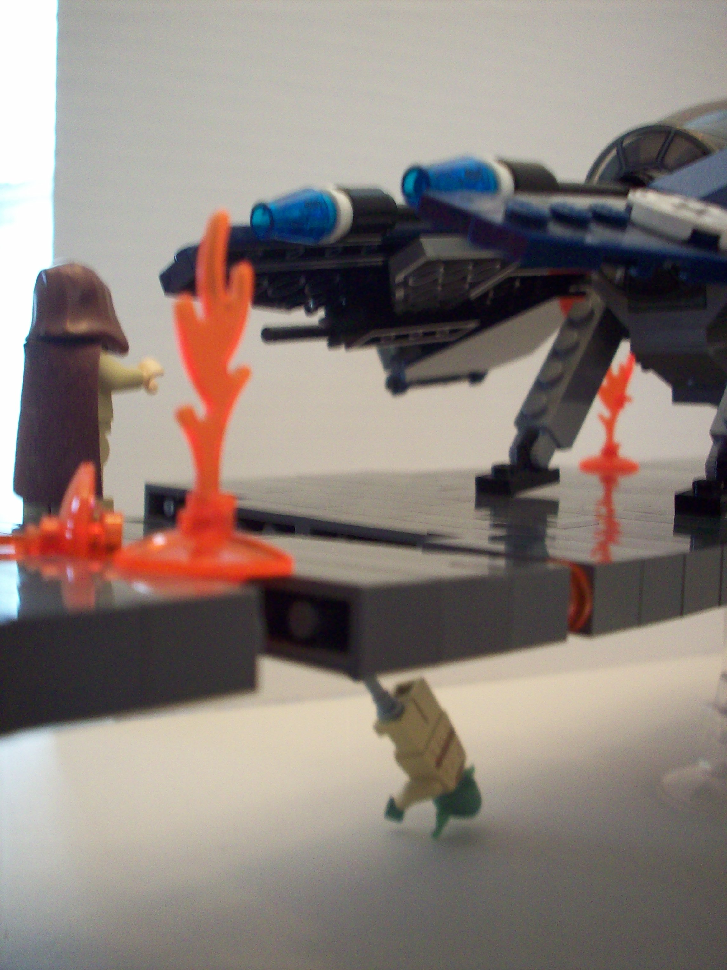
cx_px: 364
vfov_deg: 50.1
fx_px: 1036
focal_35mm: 37
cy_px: 485
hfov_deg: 38.7
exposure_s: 1/25.1
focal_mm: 6.2
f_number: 2.8
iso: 160
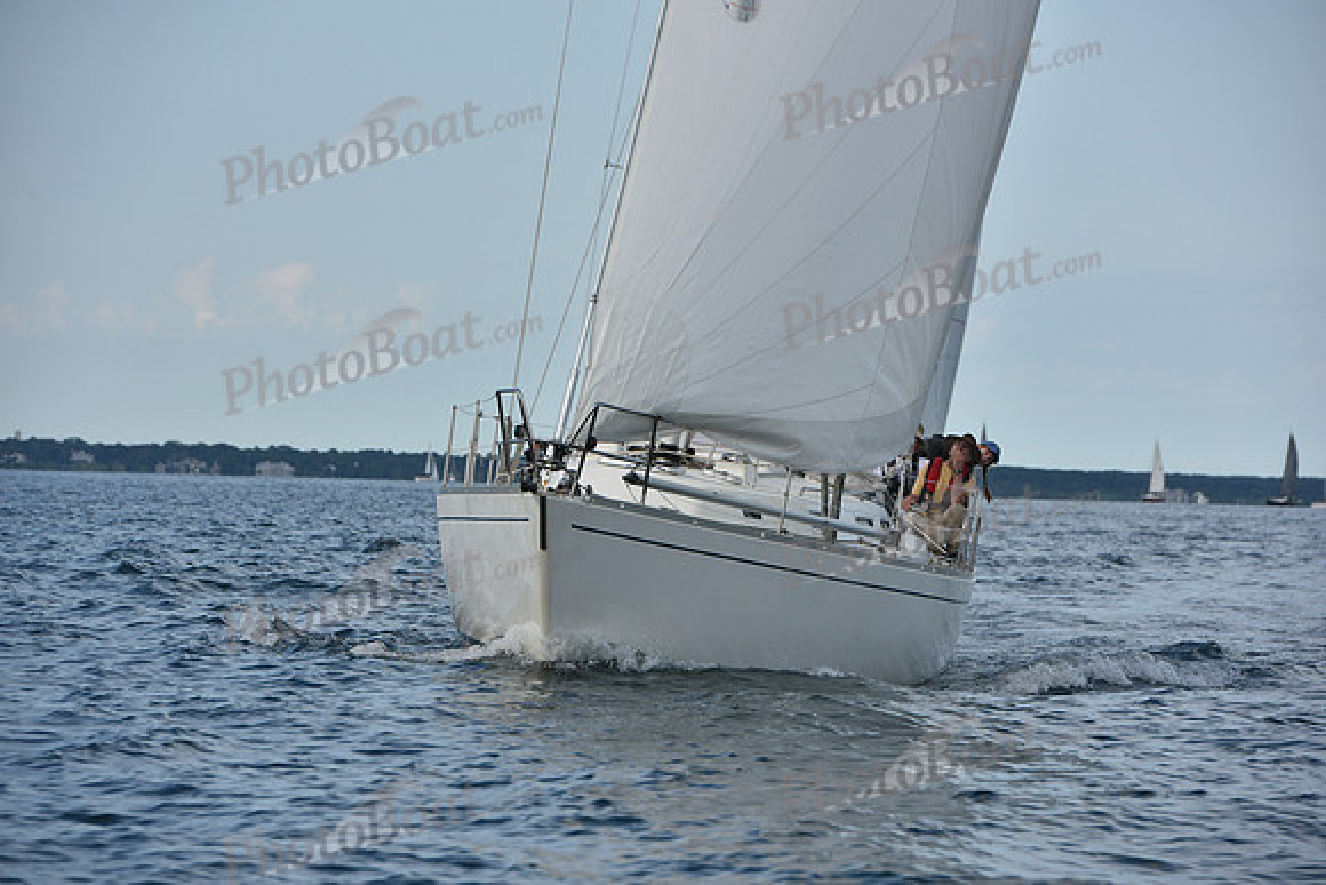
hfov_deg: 10.3
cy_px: 442
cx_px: 663
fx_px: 7368
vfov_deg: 6.9
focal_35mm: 200
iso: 320
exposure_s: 1/1000
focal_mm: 200
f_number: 8
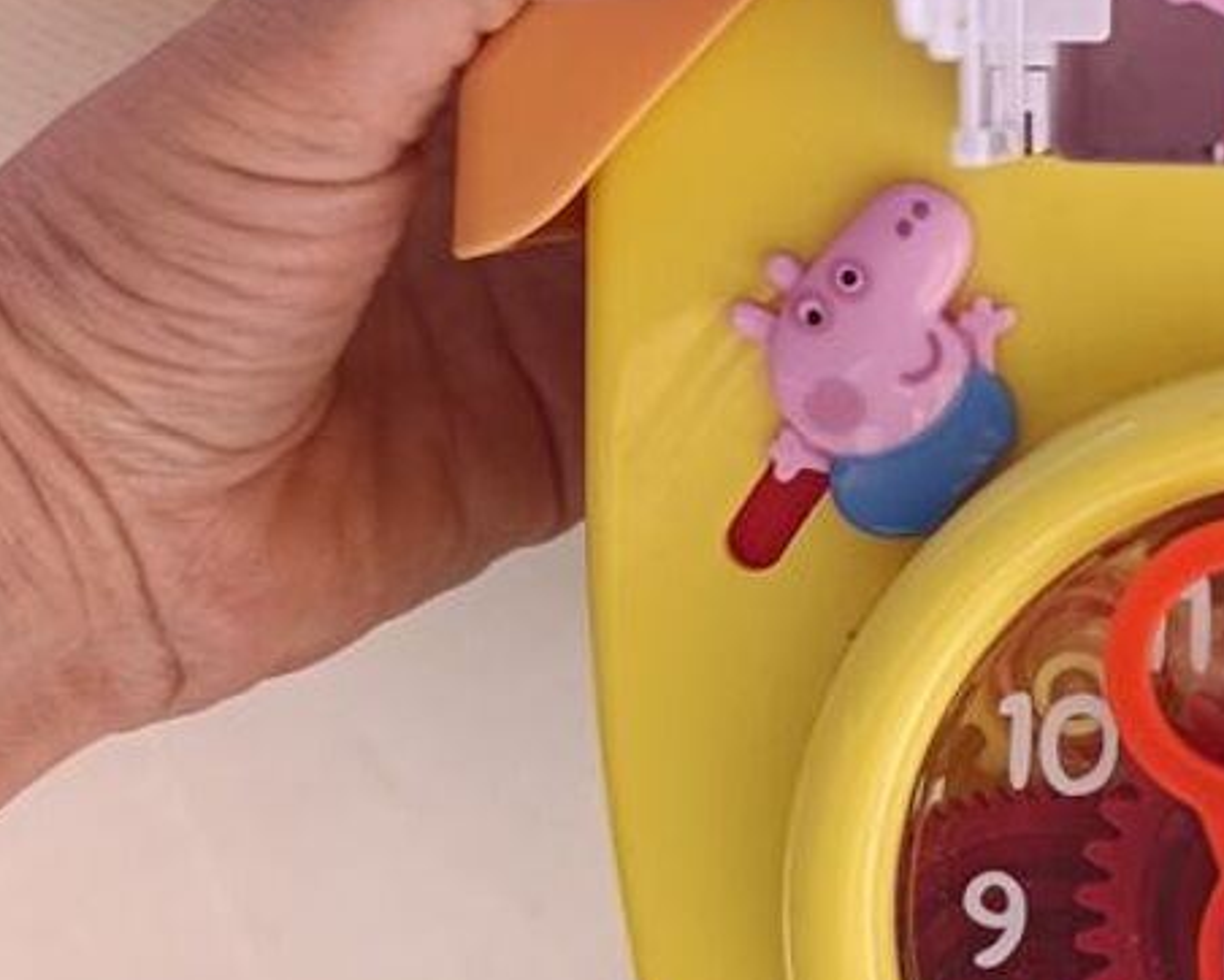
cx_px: 1127
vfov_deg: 23.2
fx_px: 2392
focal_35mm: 66
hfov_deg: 27.6
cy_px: 479
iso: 50
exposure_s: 1/178
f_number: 1.6
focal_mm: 6.14
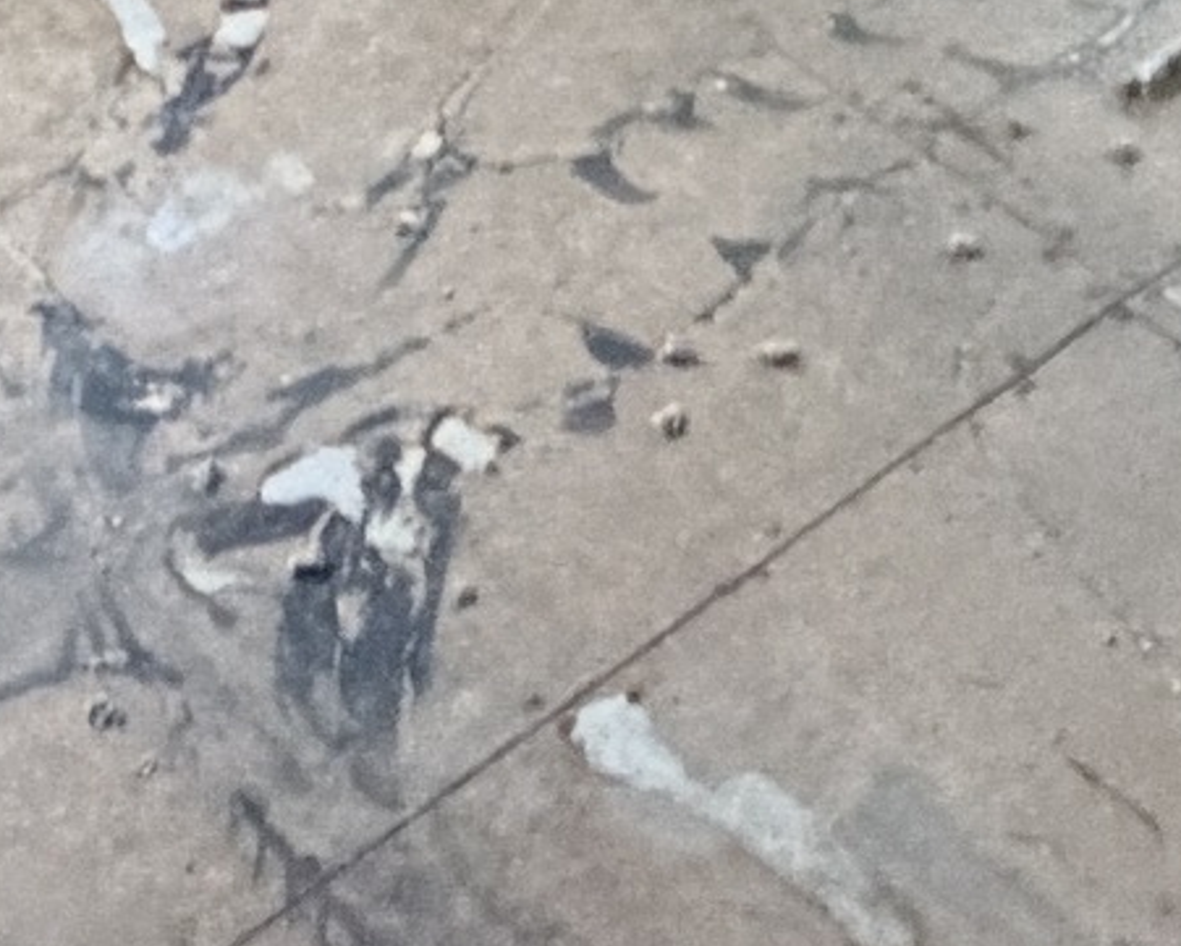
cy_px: -1499
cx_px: 1136
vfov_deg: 12.2
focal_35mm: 93
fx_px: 3251
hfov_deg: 20.1
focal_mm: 2.22
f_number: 2.2
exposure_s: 1/60
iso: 1250
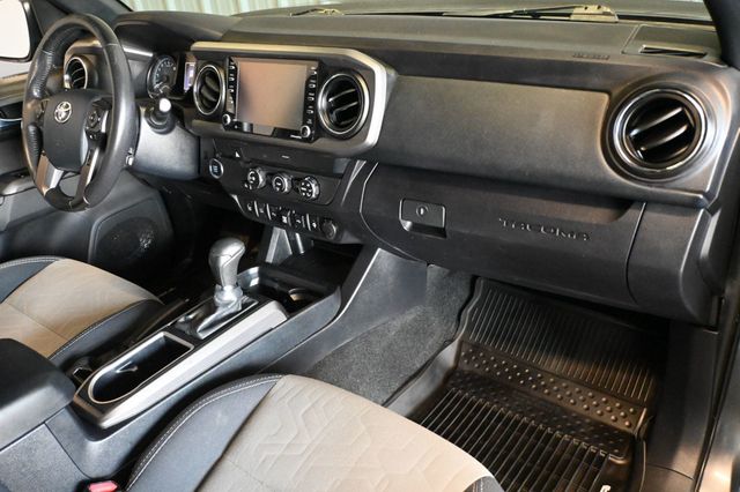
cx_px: 370
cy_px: 246
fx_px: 601
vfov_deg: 44.6
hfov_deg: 63.2
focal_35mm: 29
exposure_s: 1/60
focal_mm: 19.5
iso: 9000
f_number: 3.8
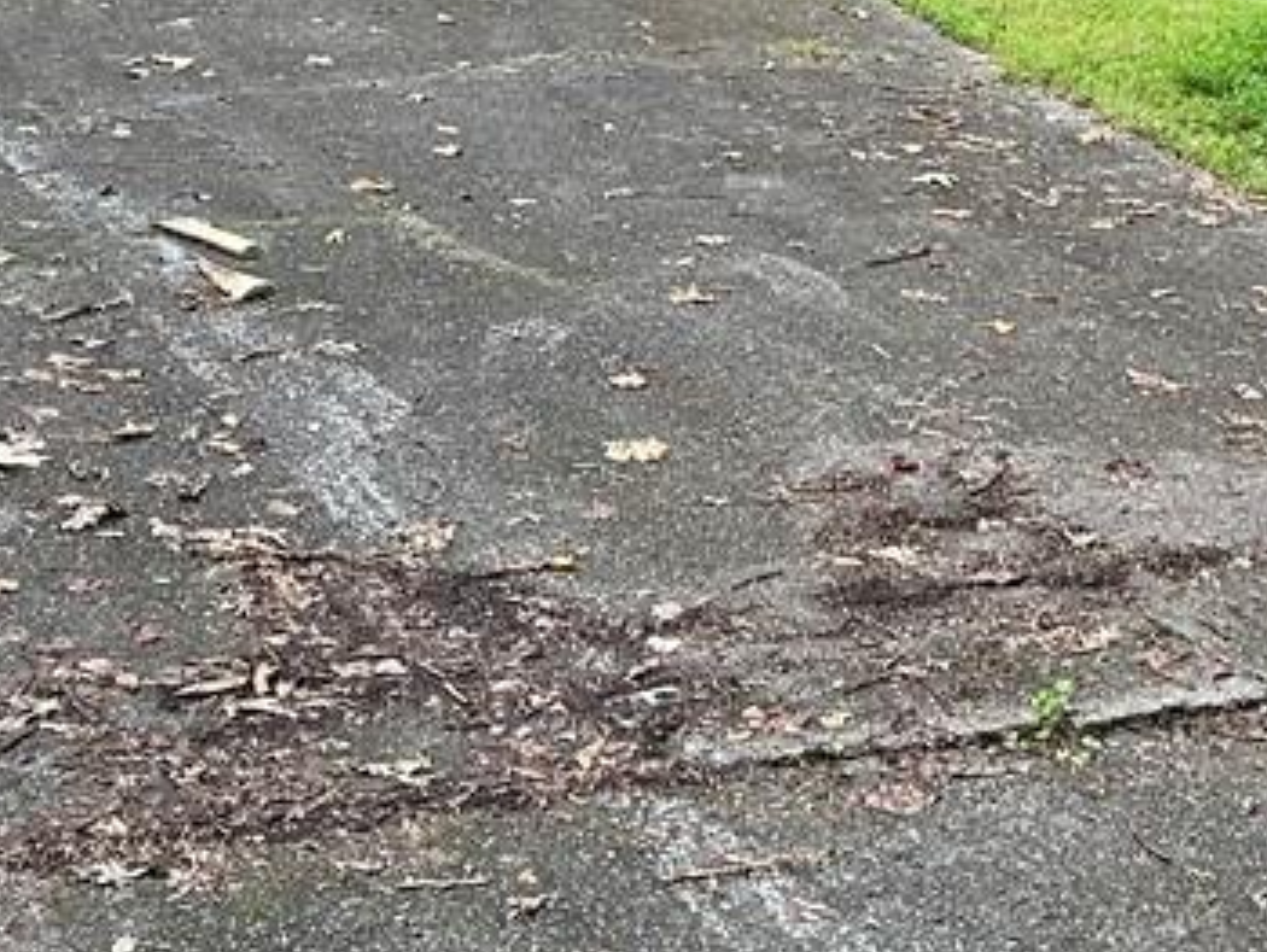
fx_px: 2784
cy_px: -177
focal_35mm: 76
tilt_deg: +1.3
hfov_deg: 25.4
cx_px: 901
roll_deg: +3.0
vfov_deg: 18.4
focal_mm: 5.1
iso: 160
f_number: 1.6
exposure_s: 1/60
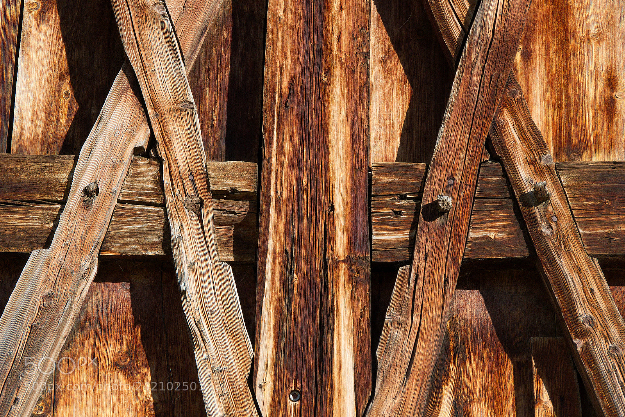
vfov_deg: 17.3
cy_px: 208
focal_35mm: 79
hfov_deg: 25.7
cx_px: 312
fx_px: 1372
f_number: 9
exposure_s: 1/160
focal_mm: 53
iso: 100
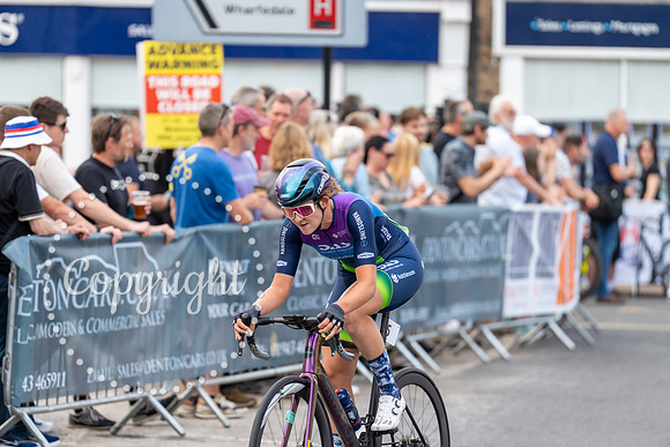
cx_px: 335
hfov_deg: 10.4
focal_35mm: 197
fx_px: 3667
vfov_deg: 7.0
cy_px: 224
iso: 500
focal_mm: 197
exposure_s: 1/1000
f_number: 3.2
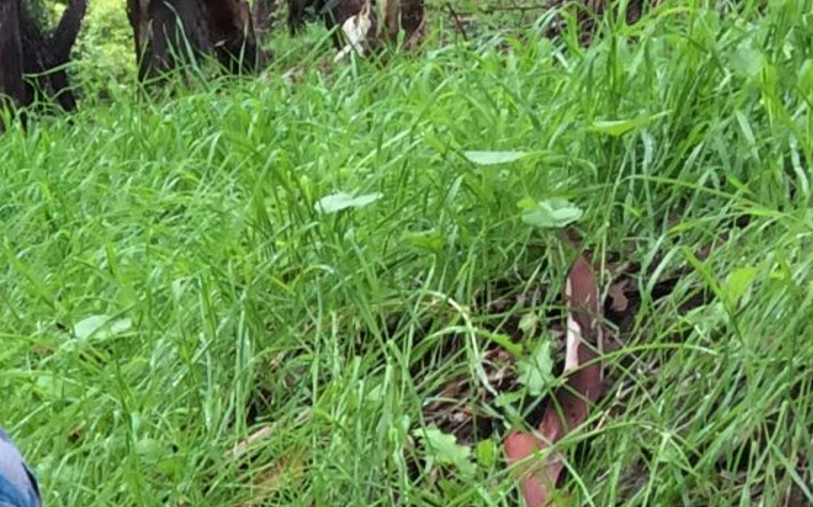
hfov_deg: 12.7
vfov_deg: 8.7
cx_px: -784
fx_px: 3233
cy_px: 766
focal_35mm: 146
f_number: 2.2
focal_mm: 4.12
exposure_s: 1/120
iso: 50
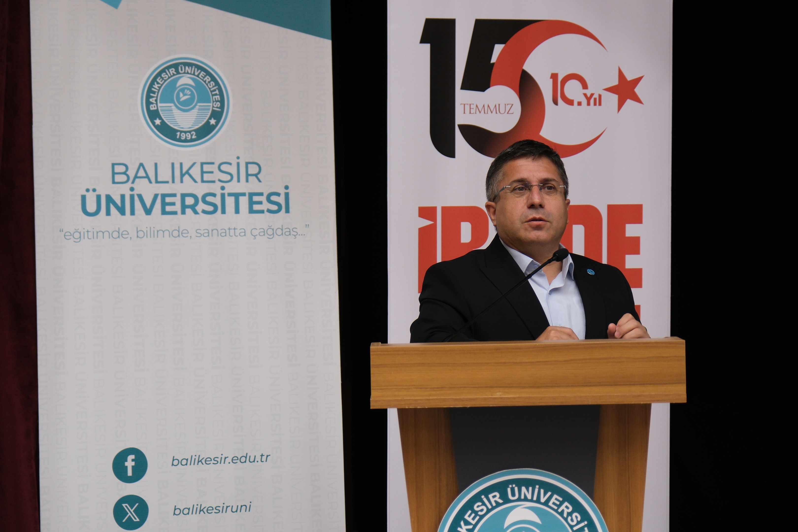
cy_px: 266
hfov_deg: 19.5
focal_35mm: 105
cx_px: 399
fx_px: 2327
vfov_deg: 13.0
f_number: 4
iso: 1250
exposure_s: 1/26
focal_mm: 69.8
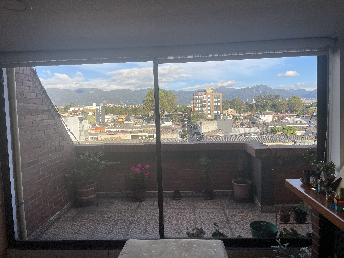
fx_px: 258
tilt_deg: -3.4
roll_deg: +1.9
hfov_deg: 67.3
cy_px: 129
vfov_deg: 53.1
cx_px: 172
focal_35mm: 26
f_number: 1.6
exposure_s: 1/963
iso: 32
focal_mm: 4.2
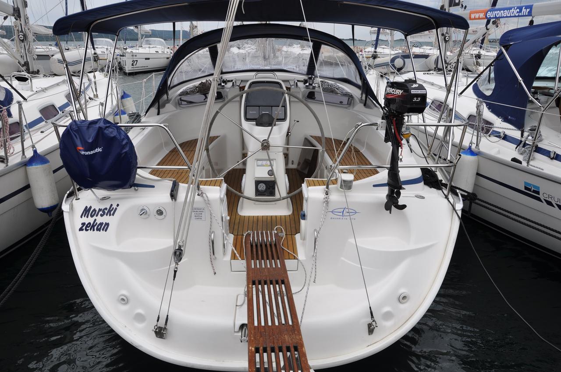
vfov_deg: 41.6
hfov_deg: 59.6
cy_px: 186
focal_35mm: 32
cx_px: 280
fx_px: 490
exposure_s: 1/250
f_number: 8
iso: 200
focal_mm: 21
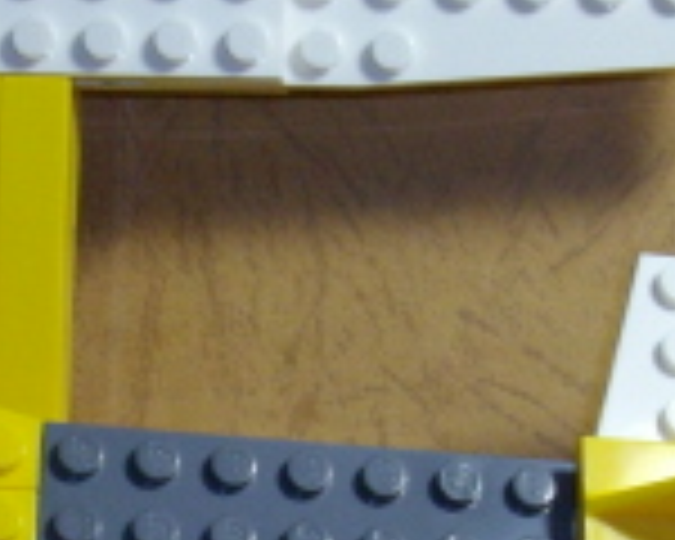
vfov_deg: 10.0
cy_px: 441
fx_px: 3077
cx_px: 288
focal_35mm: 154
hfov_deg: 12.5
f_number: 2.8
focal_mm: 6.2
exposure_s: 1/50
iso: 160
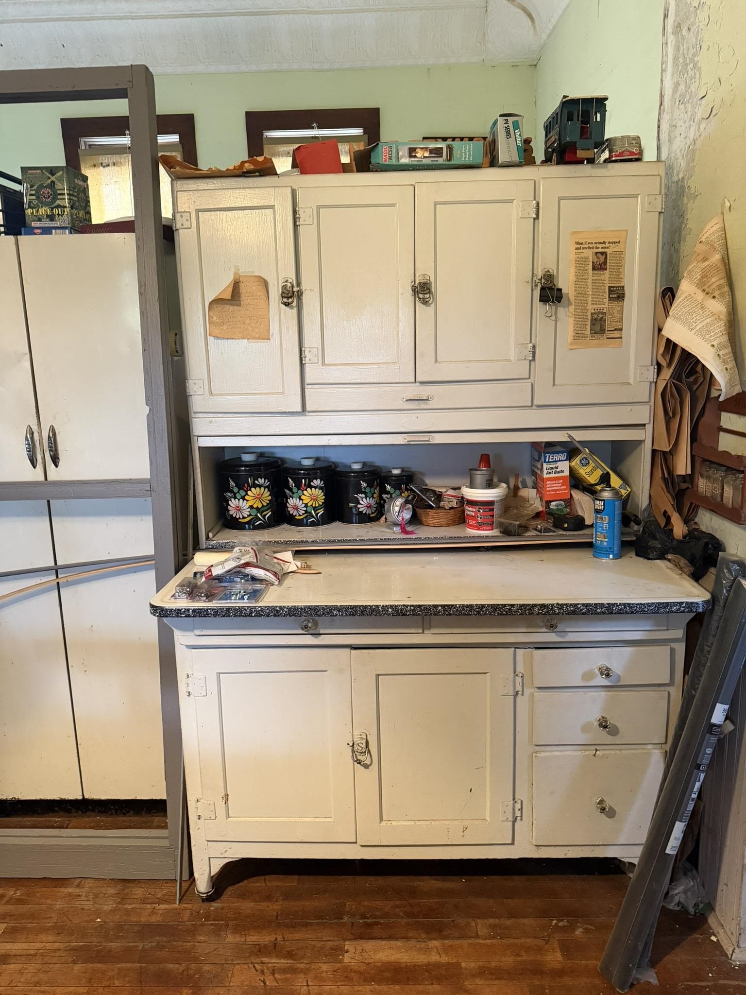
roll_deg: +1.9
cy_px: 498
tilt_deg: -11.6
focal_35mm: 24
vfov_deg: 71.6
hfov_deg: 56.8
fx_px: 690
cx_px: 373
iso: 640
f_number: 1.78
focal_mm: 6.76
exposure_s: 1/60
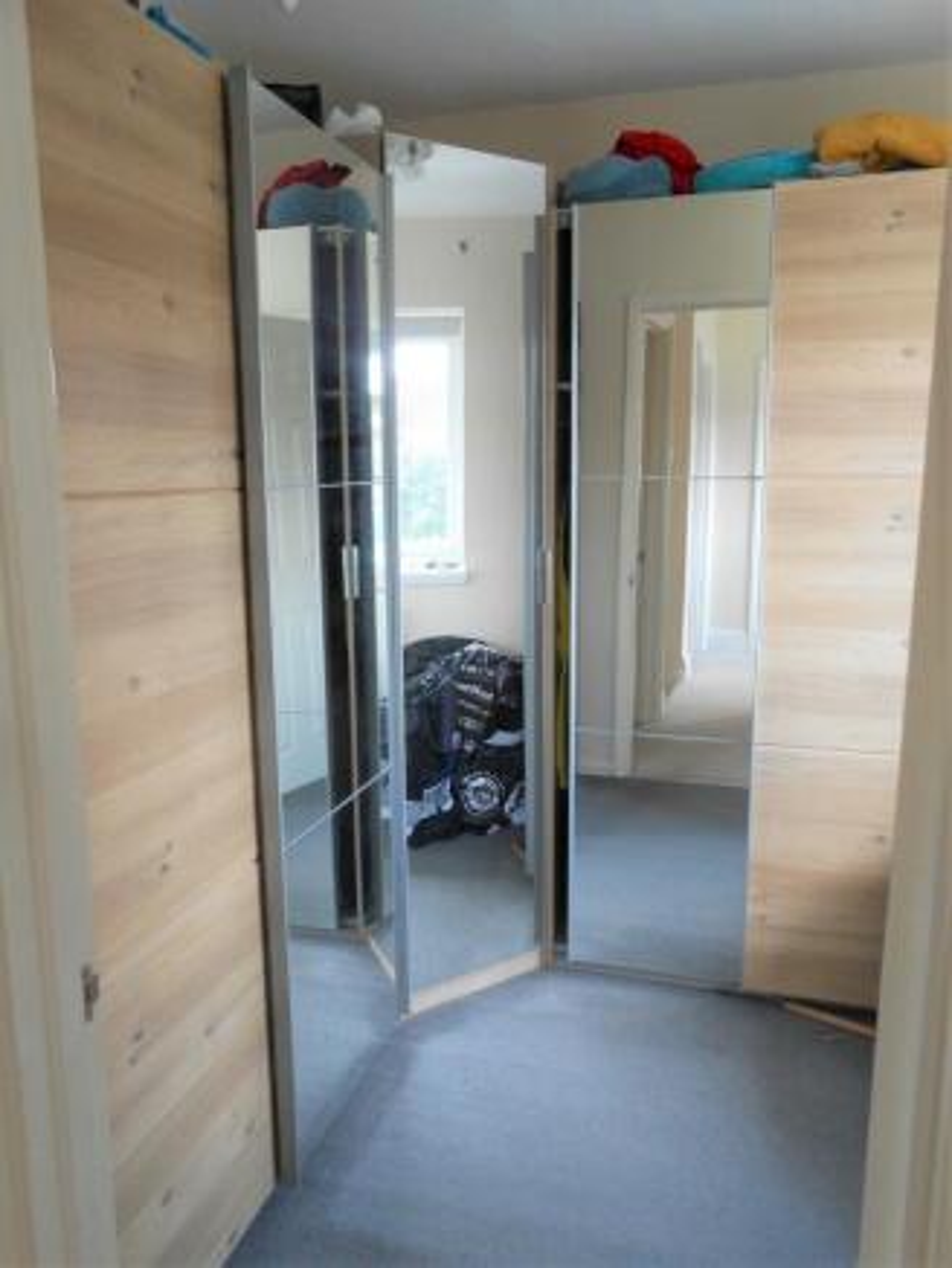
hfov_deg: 53.1
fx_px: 953
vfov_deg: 67.3
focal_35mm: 26
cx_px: 476
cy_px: 634
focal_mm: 4.6
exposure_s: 1/30
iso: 125
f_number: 3.5
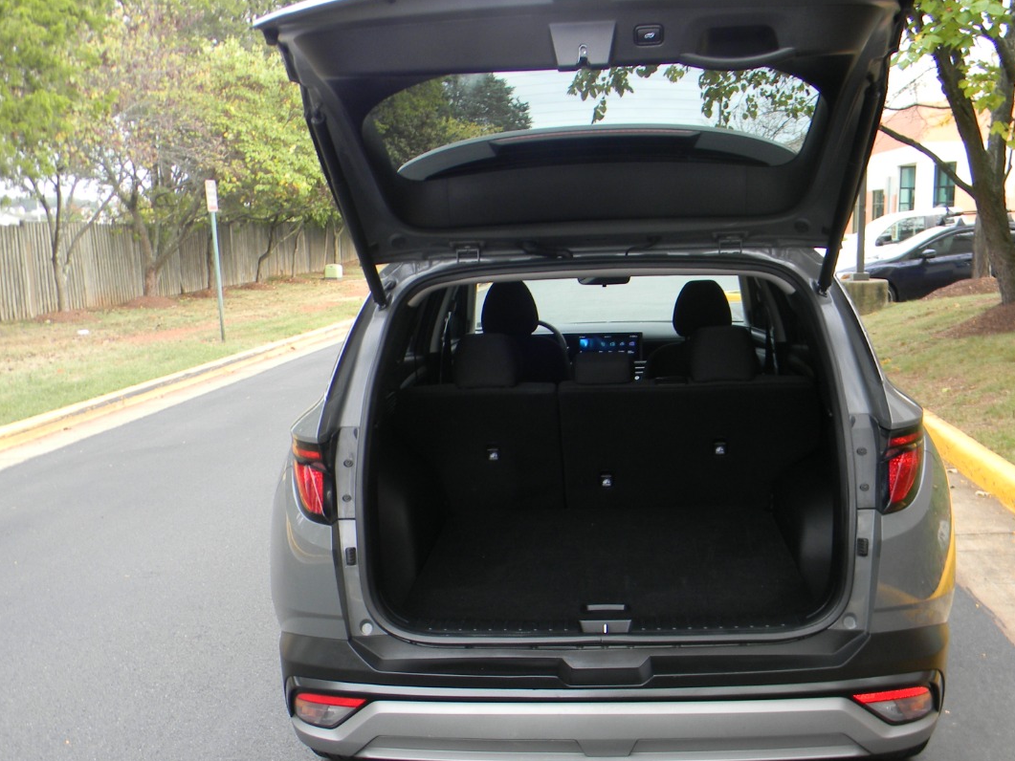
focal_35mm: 38
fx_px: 1114
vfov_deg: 37.7
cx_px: 563
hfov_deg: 48.9
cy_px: 434
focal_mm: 5
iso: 80
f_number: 3.5
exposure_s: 1/38.7
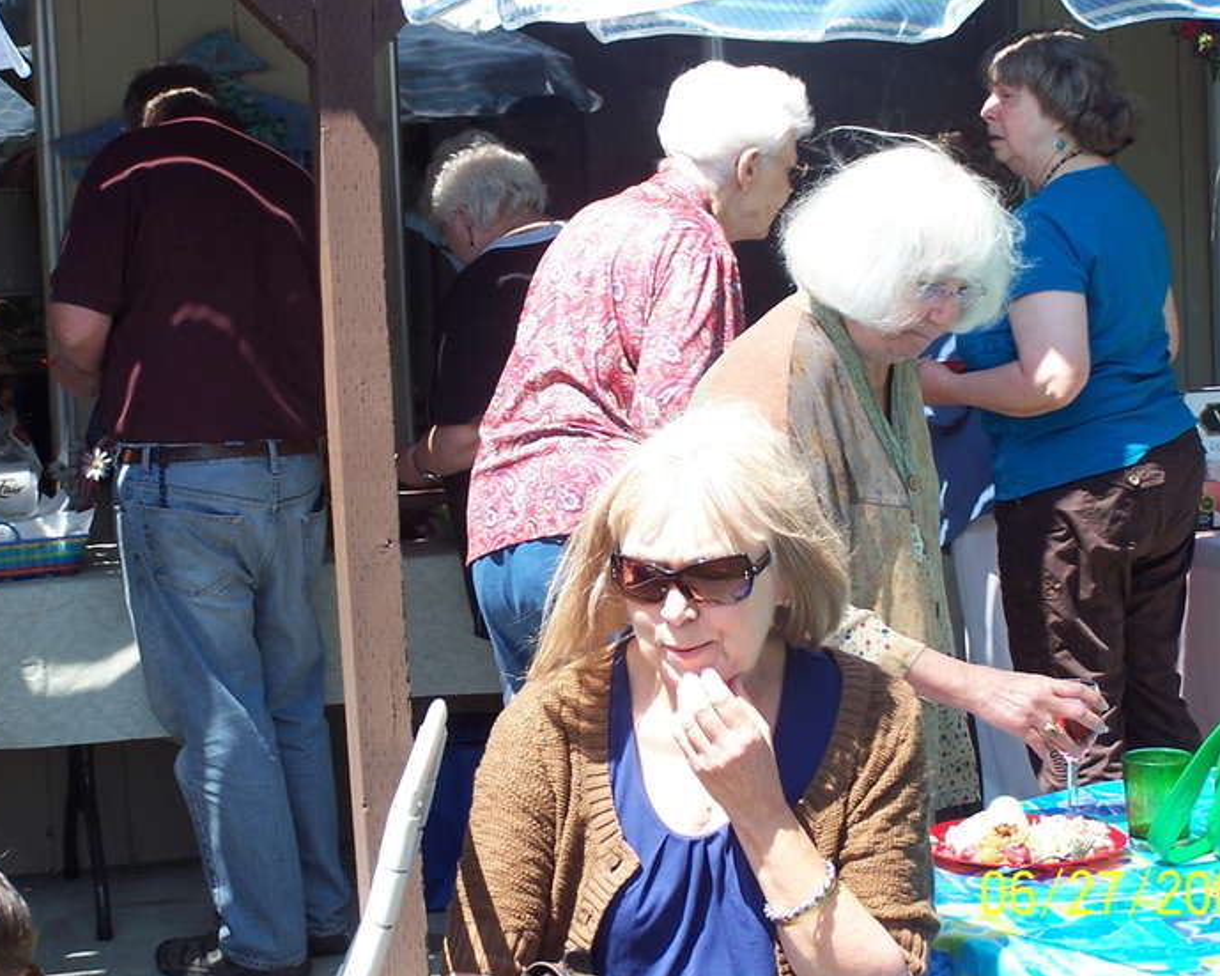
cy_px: 498
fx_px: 3321
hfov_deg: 20.8
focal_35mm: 92
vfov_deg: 16.7
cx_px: 648
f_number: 3.2
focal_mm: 13.7
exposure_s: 1/250
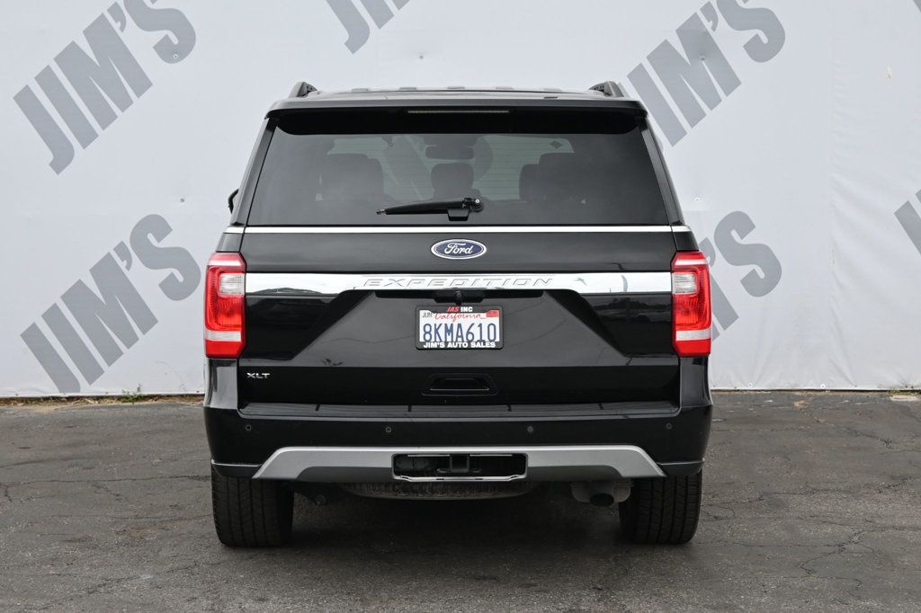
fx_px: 1726
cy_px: 306
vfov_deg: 20.1
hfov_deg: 29.9
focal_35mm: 68
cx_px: 460
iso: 400
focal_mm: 45
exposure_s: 1/250
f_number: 6
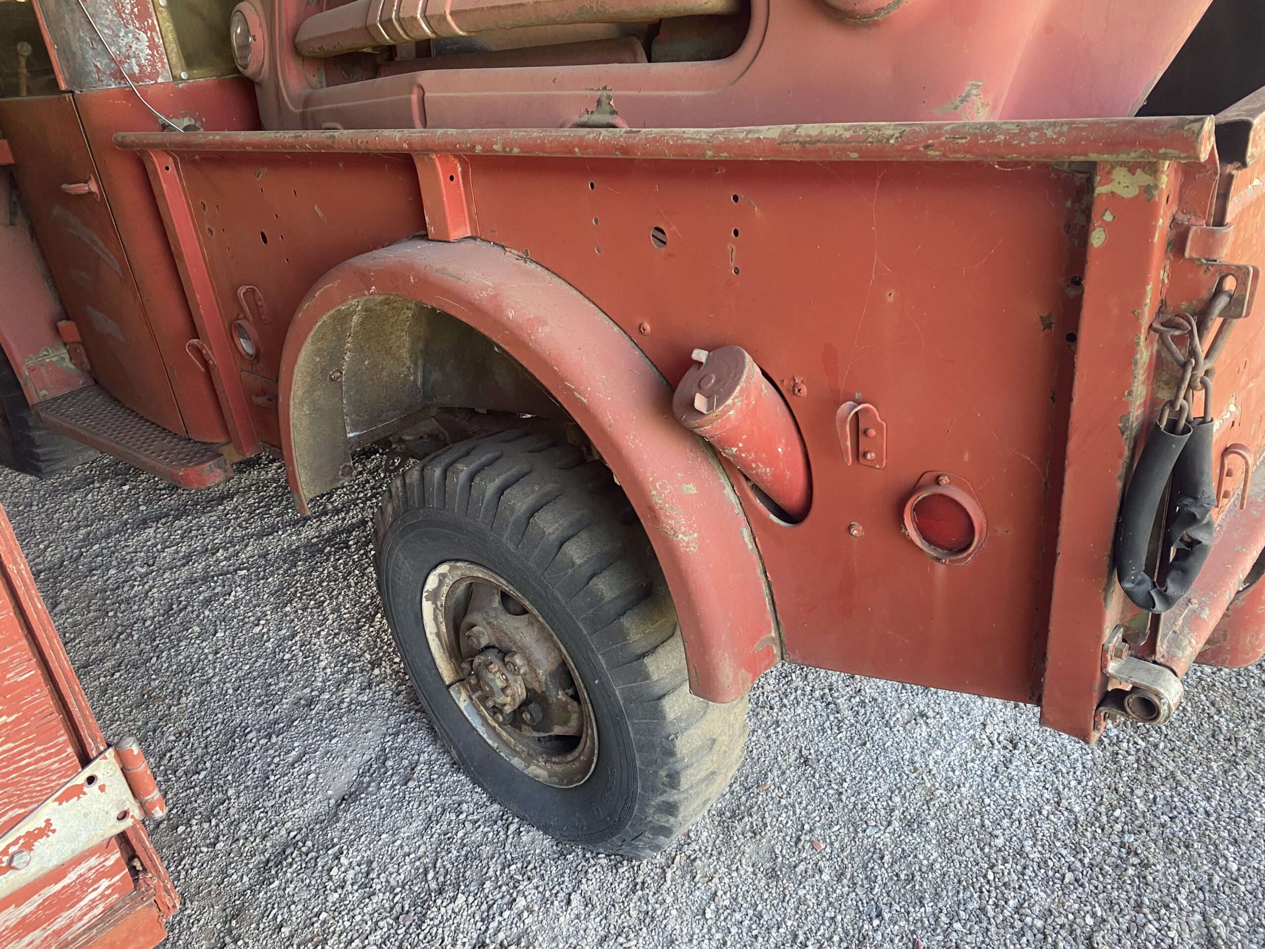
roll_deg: +4.6
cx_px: 632
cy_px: 474
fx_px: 950
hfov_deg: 67.3
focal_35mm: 26
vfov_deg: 53.1
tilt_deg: -26.7
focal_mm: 4.25
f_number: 1.8
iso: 125
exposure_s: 1/86
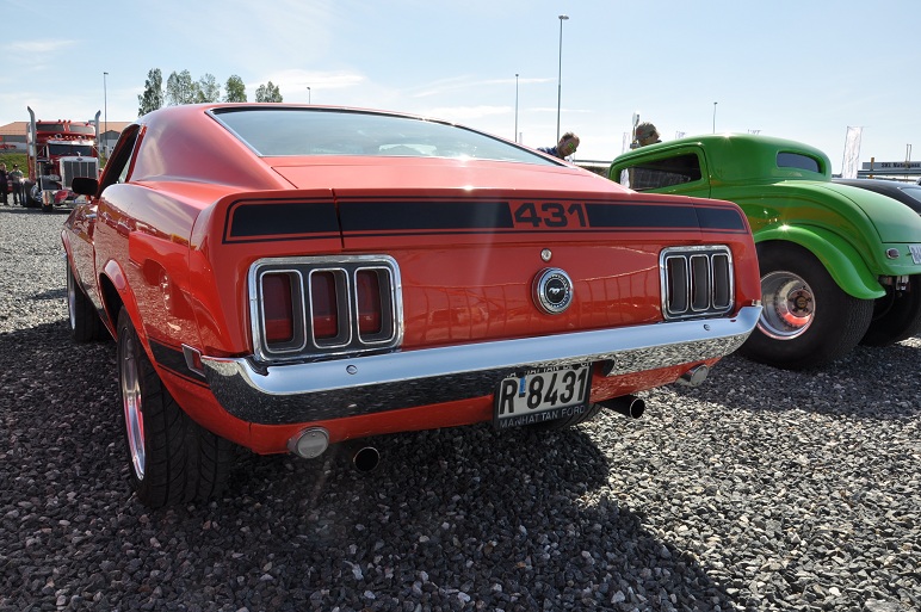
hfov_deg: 67.4
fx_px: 690
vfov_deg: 47.8
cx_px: 460
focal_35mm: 27
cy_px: 306
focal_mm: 18
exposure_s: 1/160
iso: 200
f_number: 13
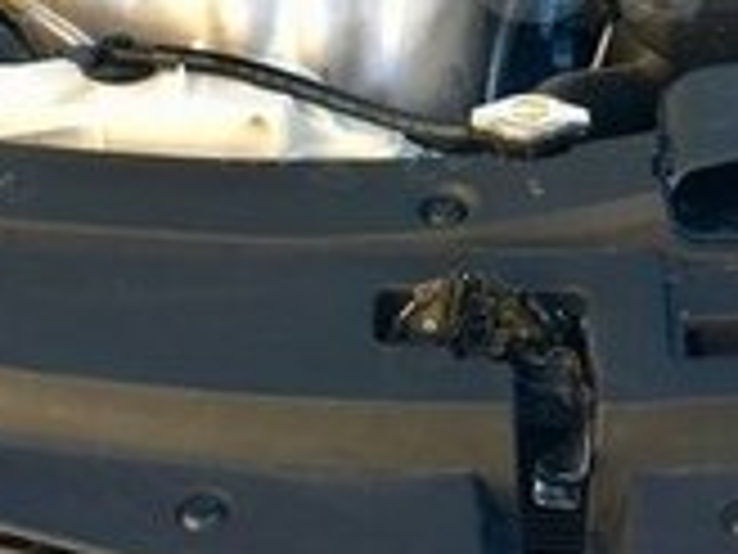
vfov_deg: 12.5
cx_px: 446
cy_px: -47
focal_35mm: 117
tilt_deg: -29.6
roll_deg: +0.3
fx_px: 2494
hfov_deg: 16.8
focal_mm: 4.15
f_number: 2.2
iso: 32
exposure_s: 1/100
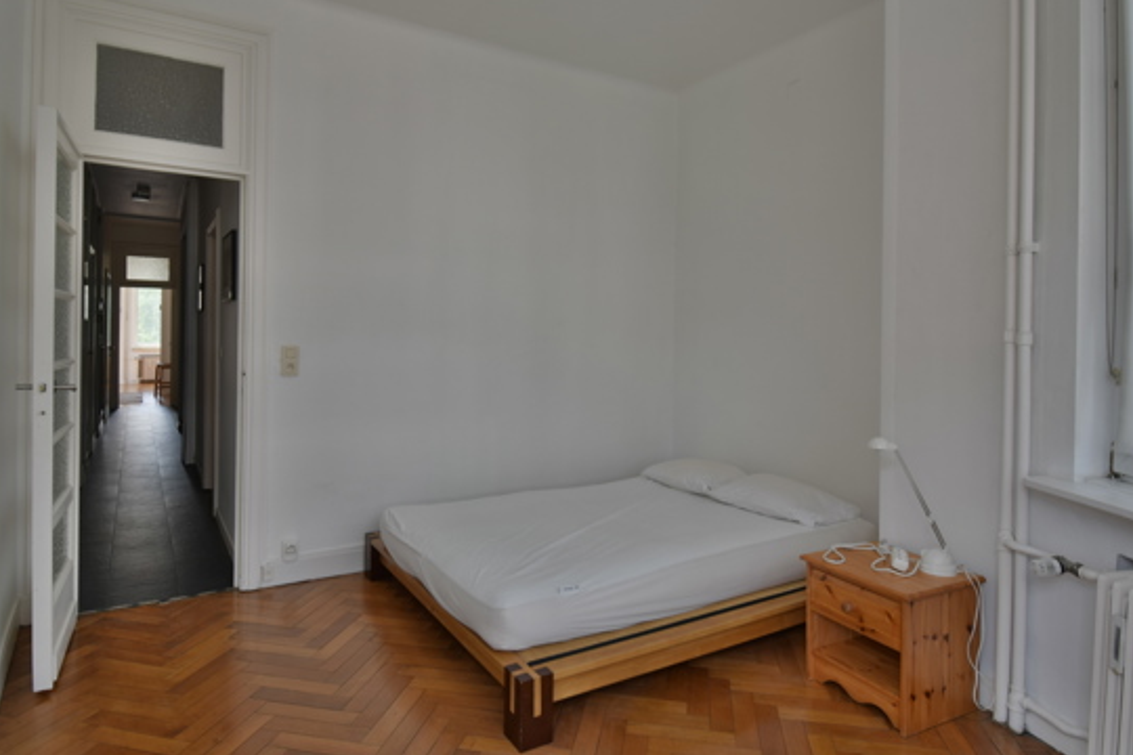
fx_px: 629
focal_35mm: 20
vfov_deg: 61.8
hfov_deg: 84.0
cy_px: 340
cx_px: 552
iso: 100
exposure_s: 1/50
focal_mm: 10
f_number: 4.5
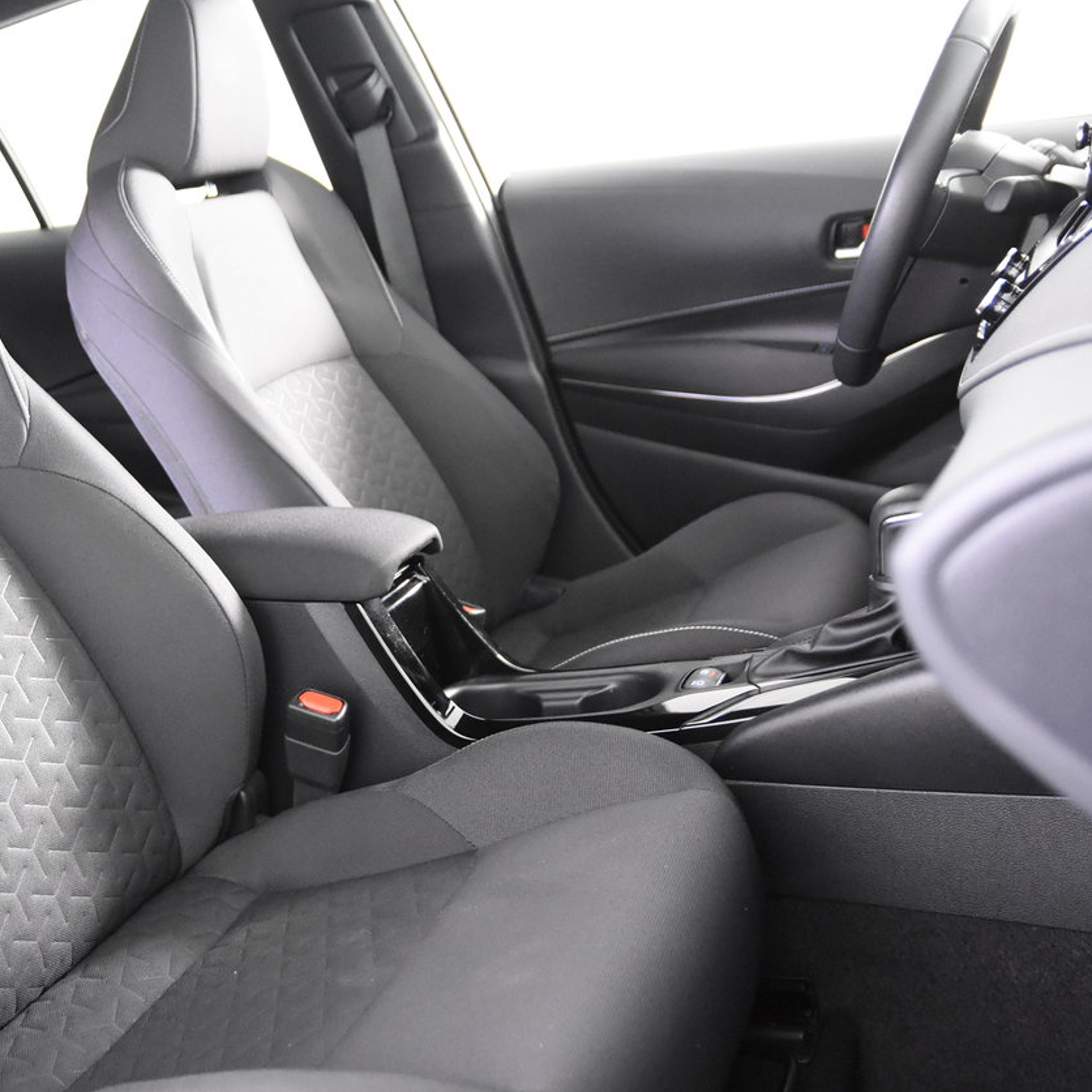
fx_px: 1392
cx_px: 309
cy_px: 551
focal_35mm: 39
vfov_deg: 42.8
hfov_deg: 41.9
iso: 5600
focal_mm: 20
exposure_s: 1/30
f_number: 2.8
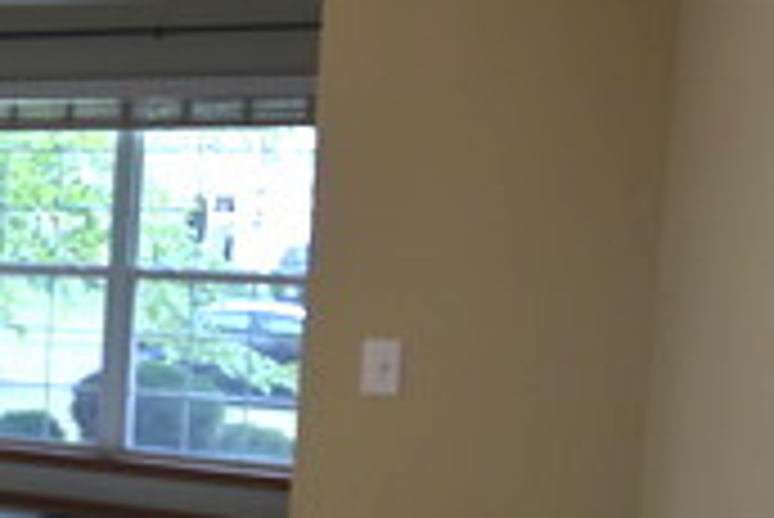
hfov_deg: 24.2
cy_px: 354
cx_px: -360
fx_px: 1442
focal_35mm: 67
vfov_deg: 20.3
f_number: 5
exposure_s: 1/100
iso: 400
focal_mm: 12
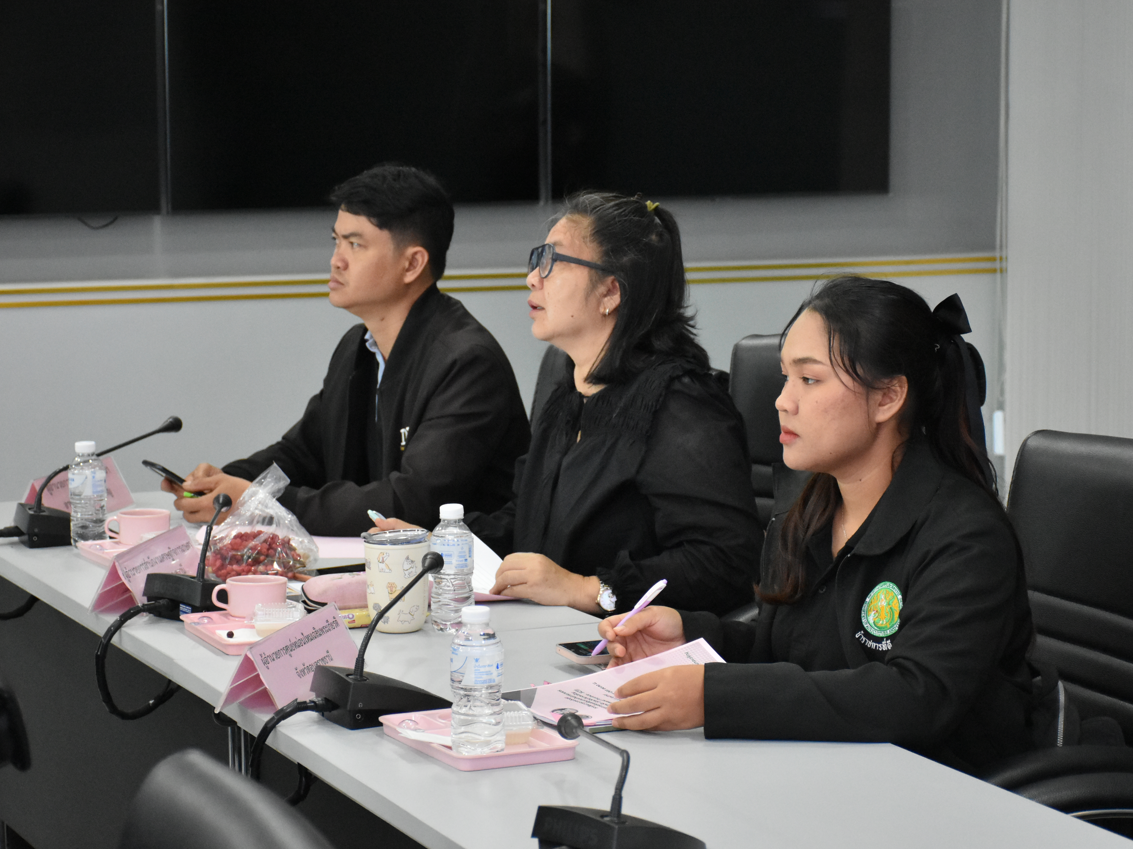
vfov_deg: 15.1
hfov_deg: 20.0
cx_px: 605
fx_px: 3207
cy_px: 423
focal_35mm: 98
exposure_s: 1/250
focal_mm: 60
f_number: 5
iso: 3600
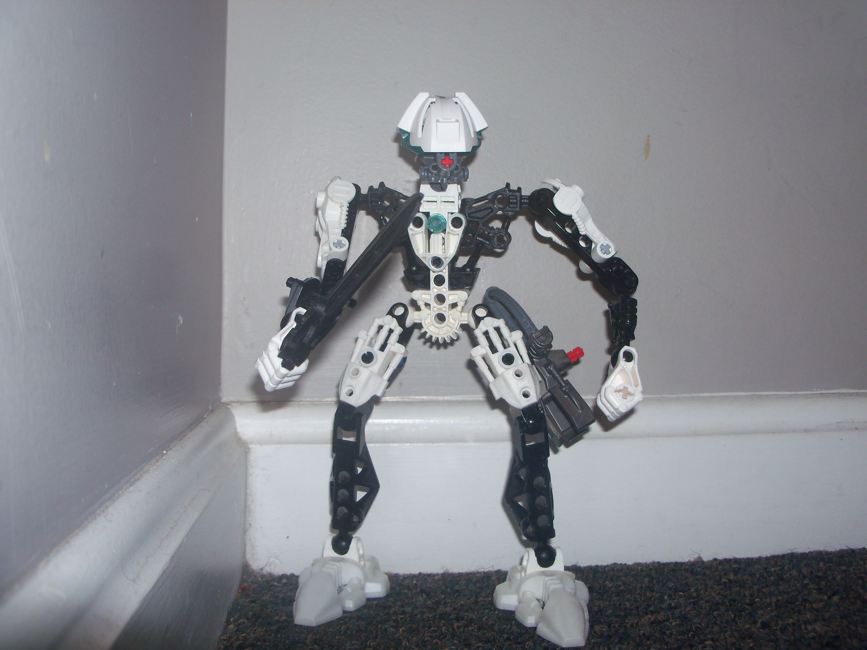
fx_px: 877
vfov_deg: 40.7
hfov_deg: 52.6
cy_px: 325
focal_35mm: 35
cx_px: 434
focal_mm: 6.3
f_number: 3
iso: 64
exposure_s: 1/30
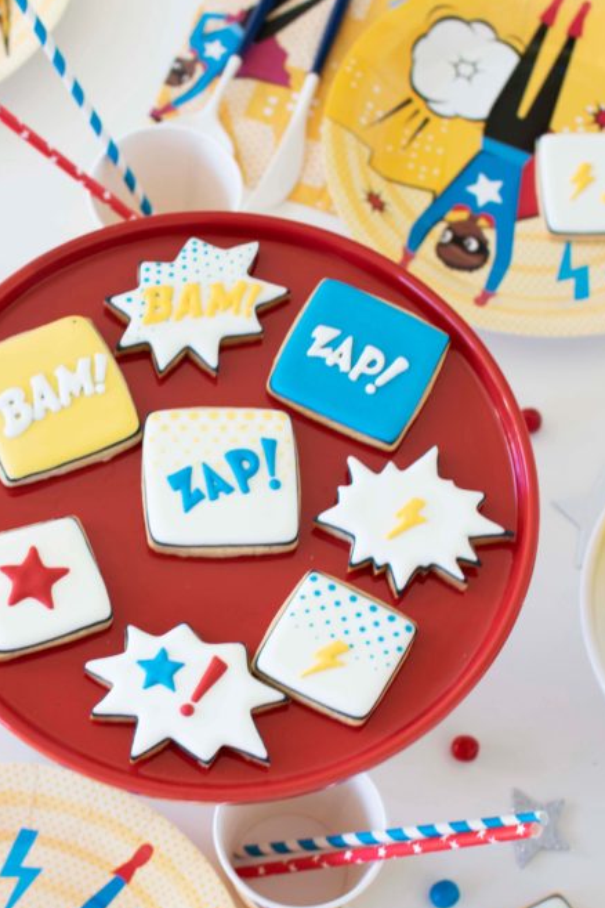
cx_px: 157
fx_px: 2061
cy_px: 553
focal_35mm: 82
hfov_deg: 16.6
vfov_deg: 24.8
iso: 200
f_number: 4
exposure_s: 1/30
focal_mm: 35
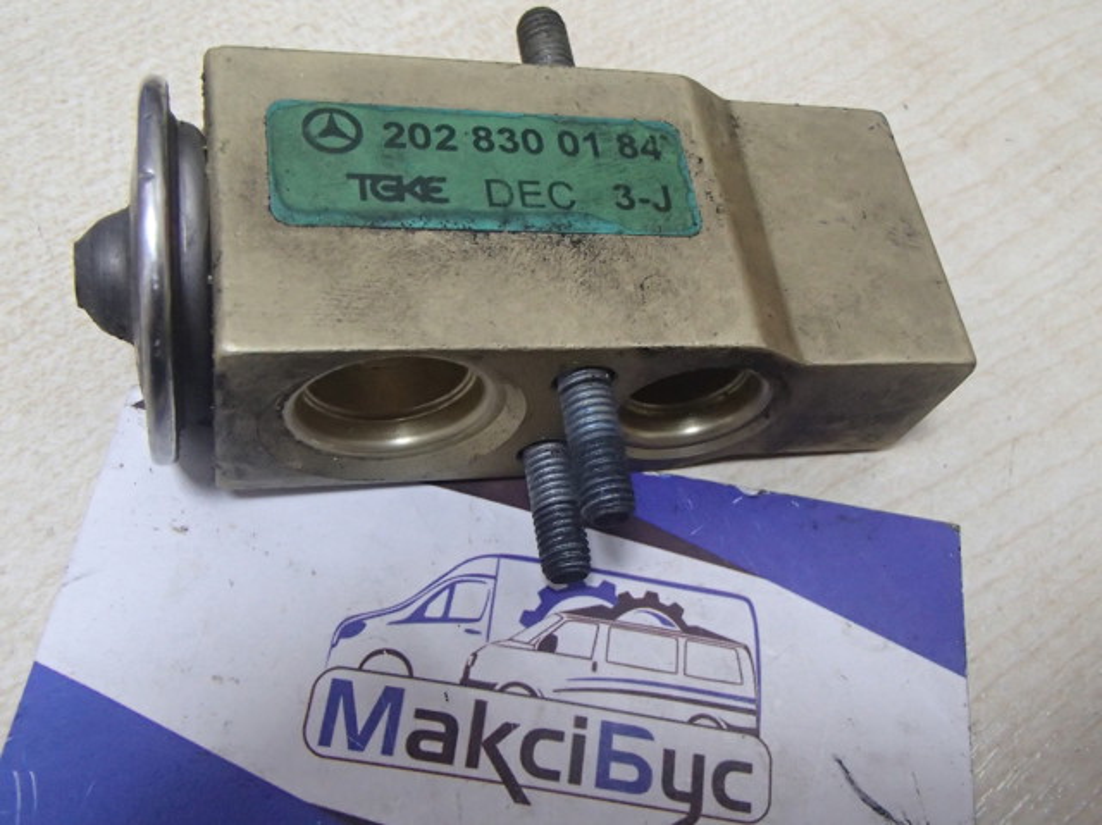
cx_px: 551
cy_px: 412
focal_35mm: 37
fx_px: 1177
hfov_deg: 50.2
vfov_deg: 38.6
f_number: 4.7
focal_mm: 6.64
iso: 1000
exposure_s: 1/40
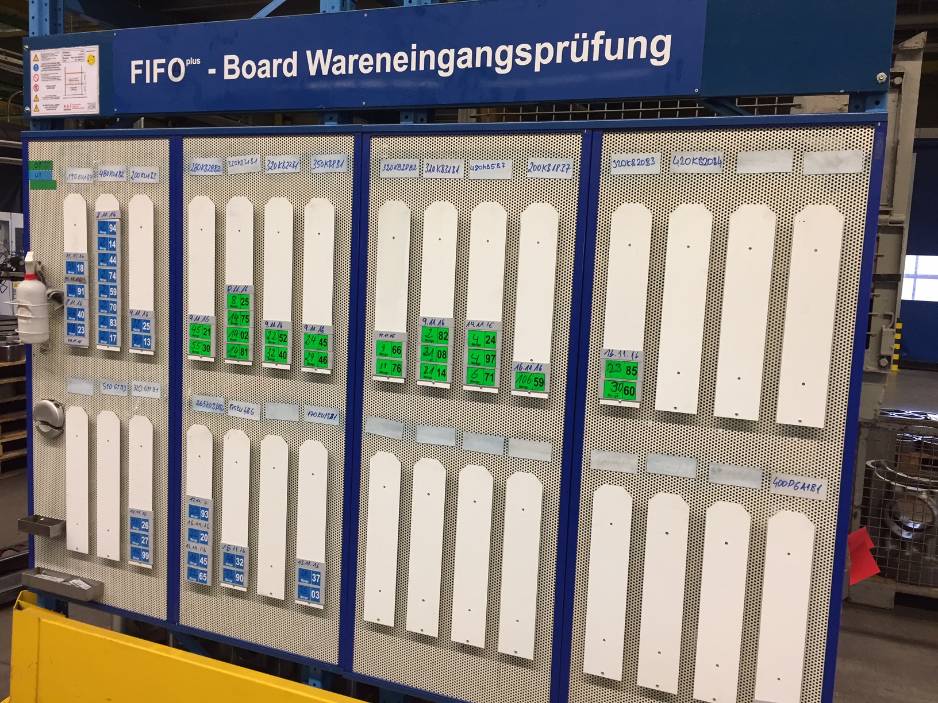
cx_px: 469
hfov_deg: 61.7
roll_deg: -2.5
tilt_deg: -6.0
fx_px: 786
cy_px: 352
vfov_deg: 48.2
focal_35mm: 29
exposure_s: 1/33
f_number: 2.2
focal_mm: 4.15
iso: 64
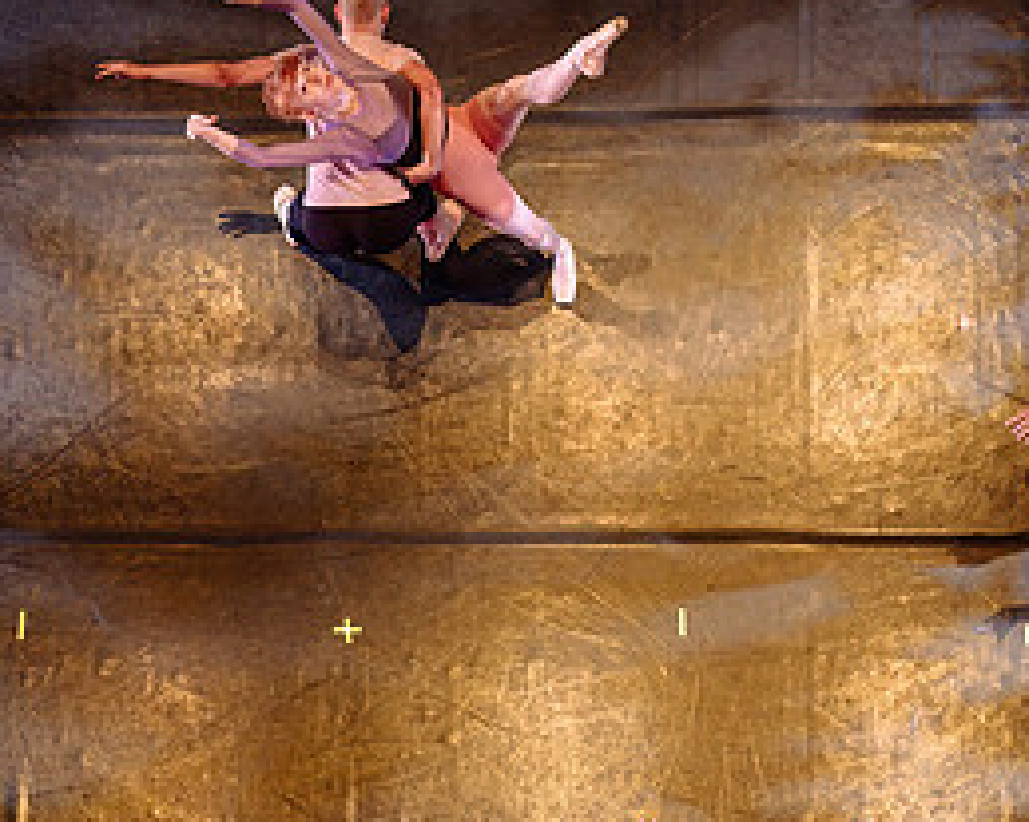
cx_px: 505
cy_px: 628
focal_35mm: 67
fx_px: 2040
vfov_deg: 22.6
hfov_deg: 28.3
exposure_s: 1/125
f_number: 2.8
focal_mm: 24
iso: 1600
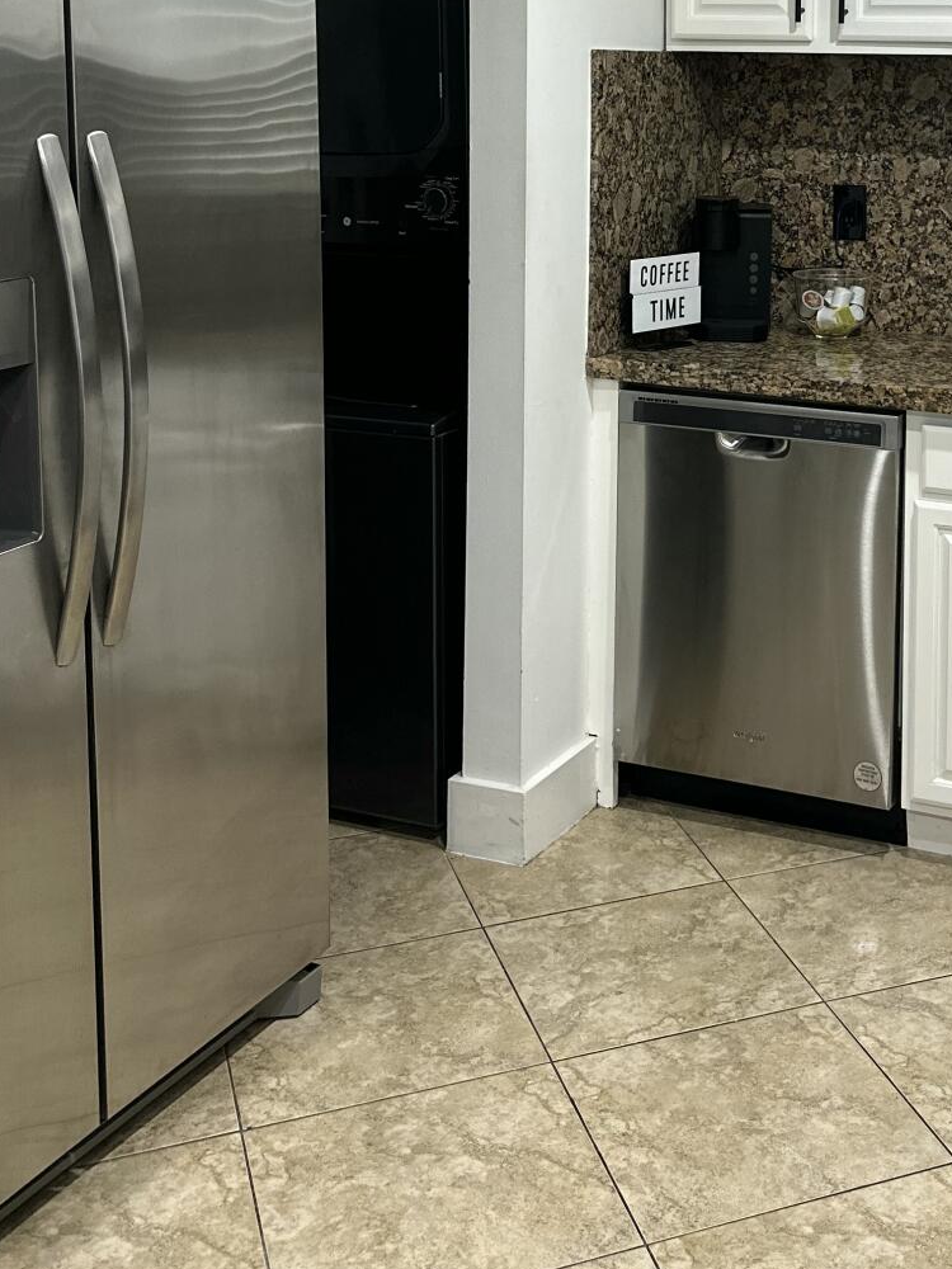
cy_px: 180
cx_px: 801
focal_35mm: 48
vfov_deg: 37.6
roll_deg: -1.0
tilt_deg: -3.7
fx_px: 1760
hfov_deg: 29.4
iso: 200
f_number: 1.78
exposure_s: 1/60
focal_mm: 6.86
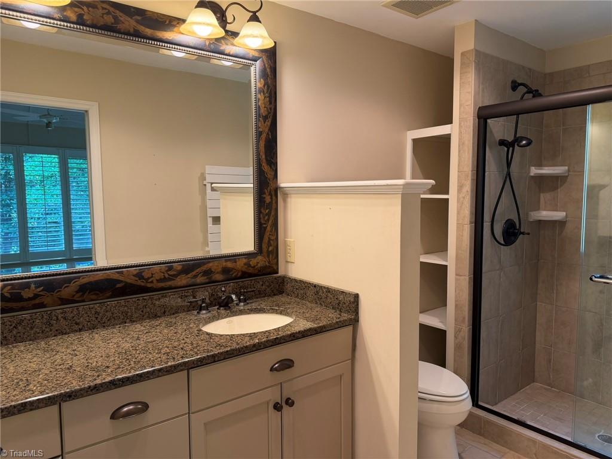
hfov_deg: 71.6
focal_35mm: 24
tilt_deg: -4.2
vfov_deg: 56.8
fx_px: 424
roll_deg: +1.4
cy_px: 230
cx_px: 306
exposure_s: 1/60
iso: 160
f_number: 1.78
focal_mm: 6.76
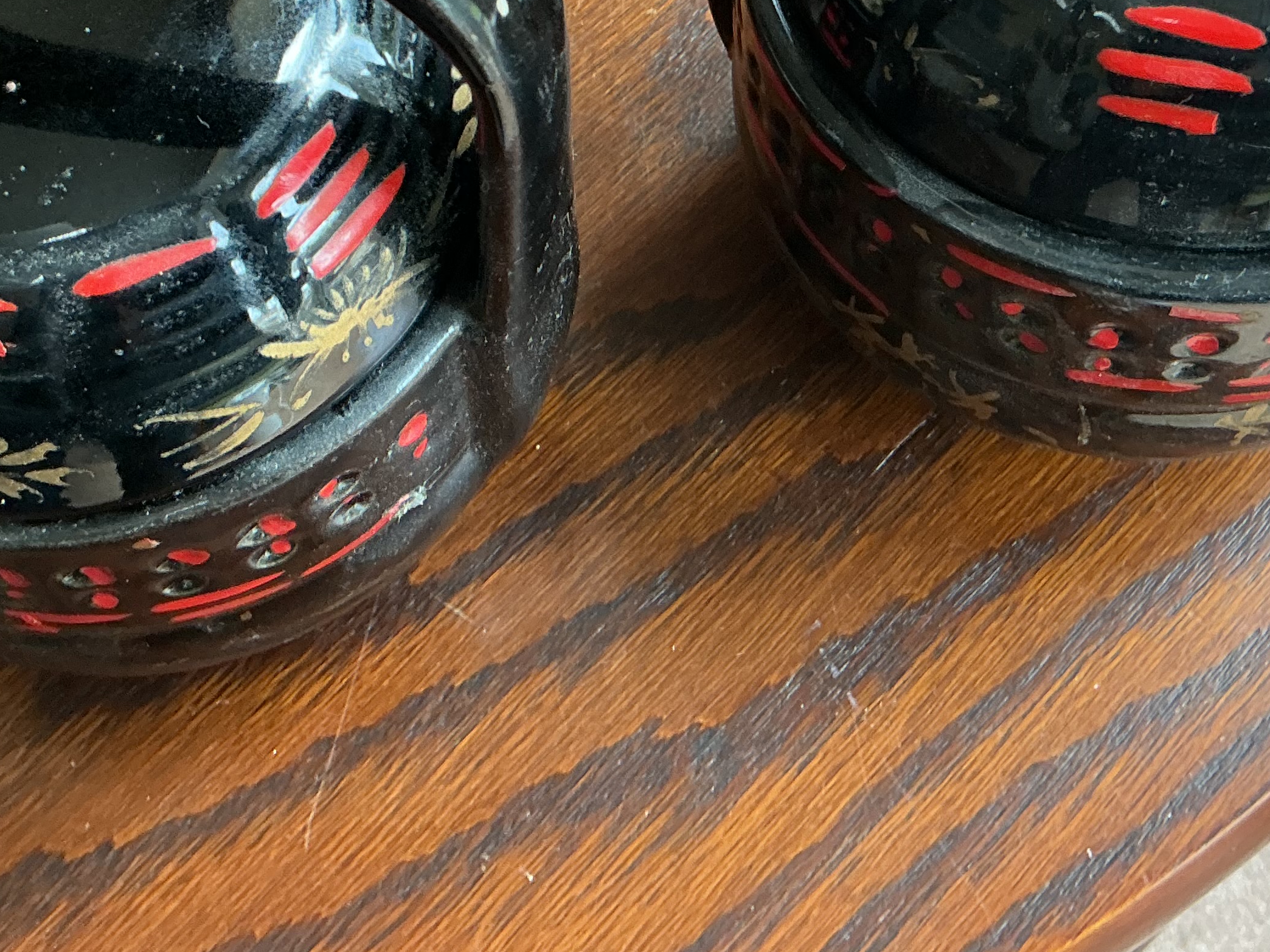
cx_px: 625
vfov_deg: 25.0
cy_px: 35
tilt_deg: -58.9
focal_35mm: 56
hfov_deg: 34.3
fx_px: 2055
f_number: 1.8
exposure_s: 1/60
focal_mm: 3
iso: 50
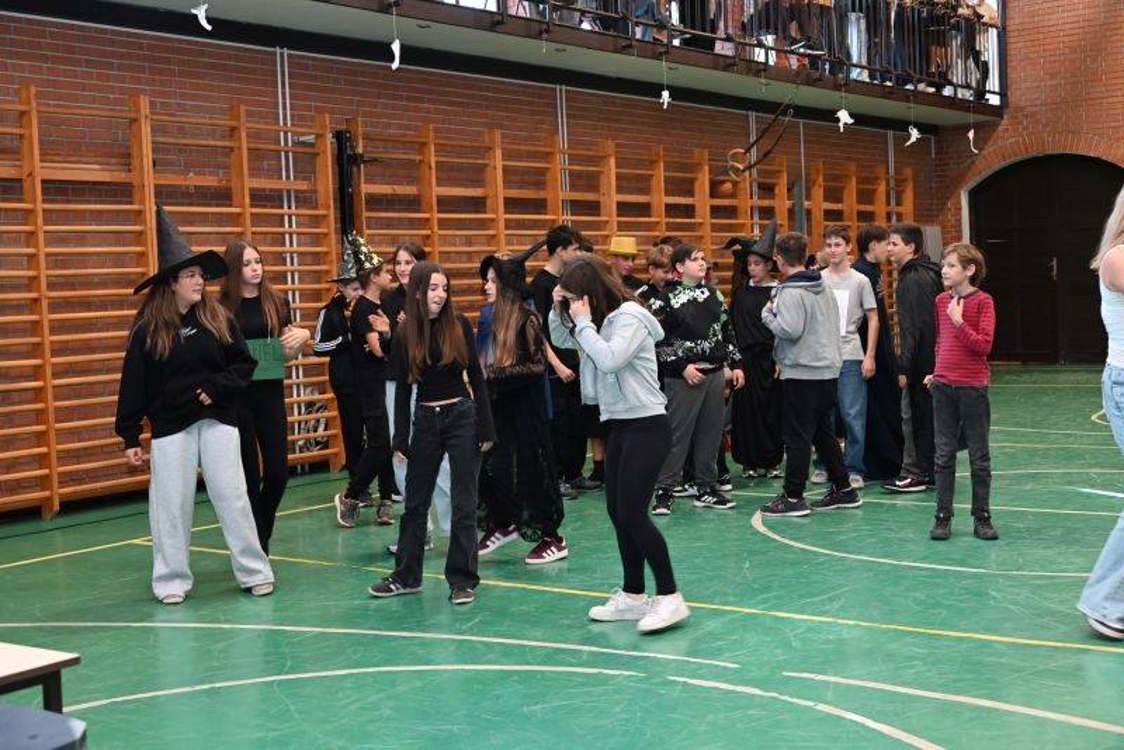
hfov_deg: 42.7
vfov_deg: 29.3
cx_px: 562
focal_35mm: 46
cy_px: 375
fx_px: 1437
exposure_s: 1/100
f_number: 5.3
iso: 1600
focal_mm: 46
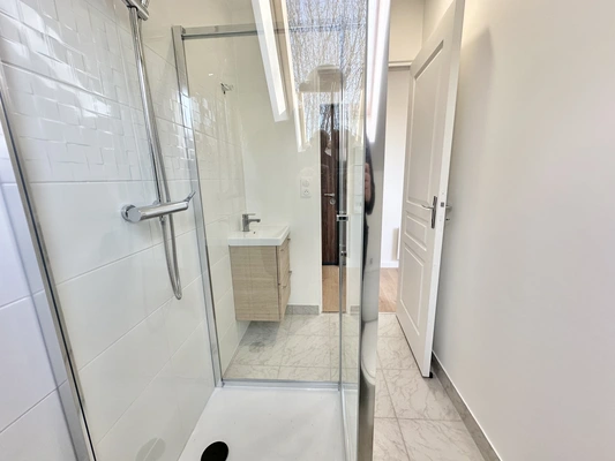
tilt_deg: -11.4
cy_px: 230
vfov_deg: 85.7
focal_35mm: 14
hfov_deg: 102.1
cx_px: 308
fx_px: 249
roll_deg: +1.3
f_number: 2.2
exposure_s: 1/100
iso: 160
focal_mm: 2.22
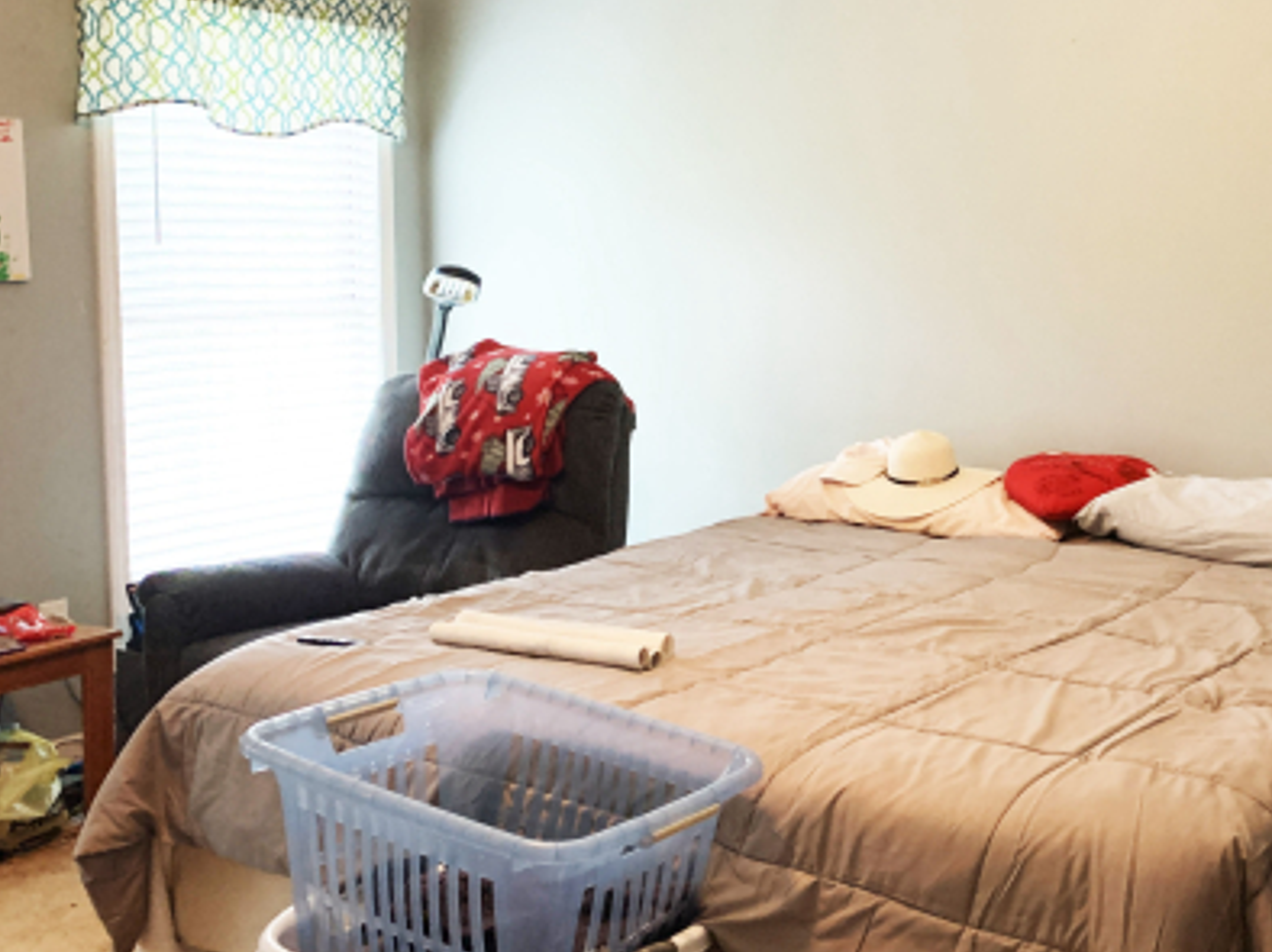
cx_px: 1022
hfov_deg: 41.1
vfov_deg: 32.6
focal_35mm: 44
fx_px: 1616
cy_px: 342
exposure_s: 1/30
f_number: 1.8
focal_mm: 4.25
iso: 400
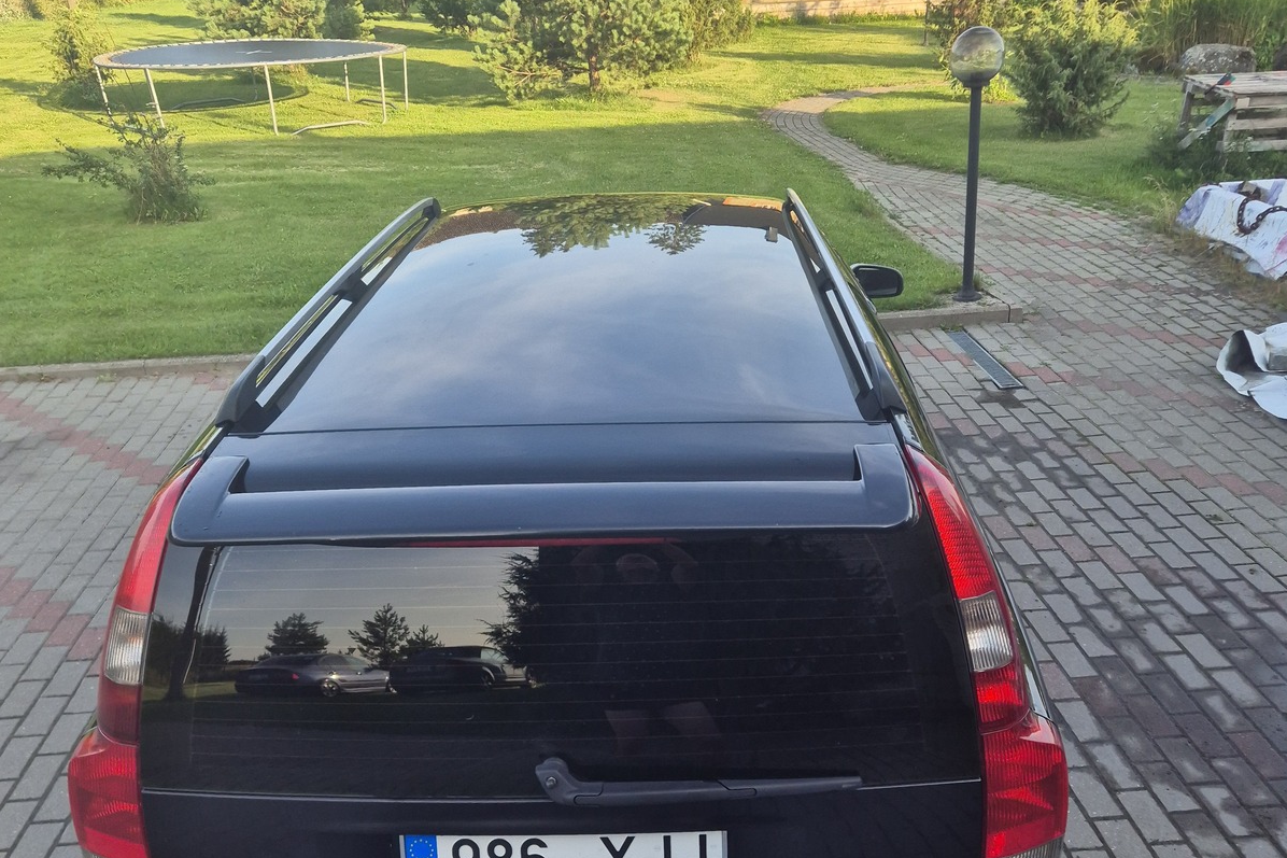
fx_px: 1144
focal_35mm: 32
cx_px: 644
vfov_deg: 40.8
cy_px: 534
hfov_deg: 58.7
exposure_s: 1/387
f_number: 1.8
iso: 25
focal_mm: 5.4
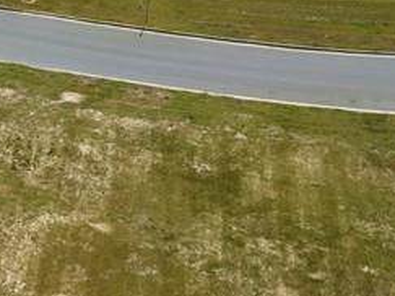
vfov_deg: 14.5
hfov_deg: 16.9
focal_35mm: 101
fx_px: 1152
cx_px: -260
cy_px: 21
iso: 100
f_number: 1.7
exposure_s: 1/3200
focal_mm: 6.72
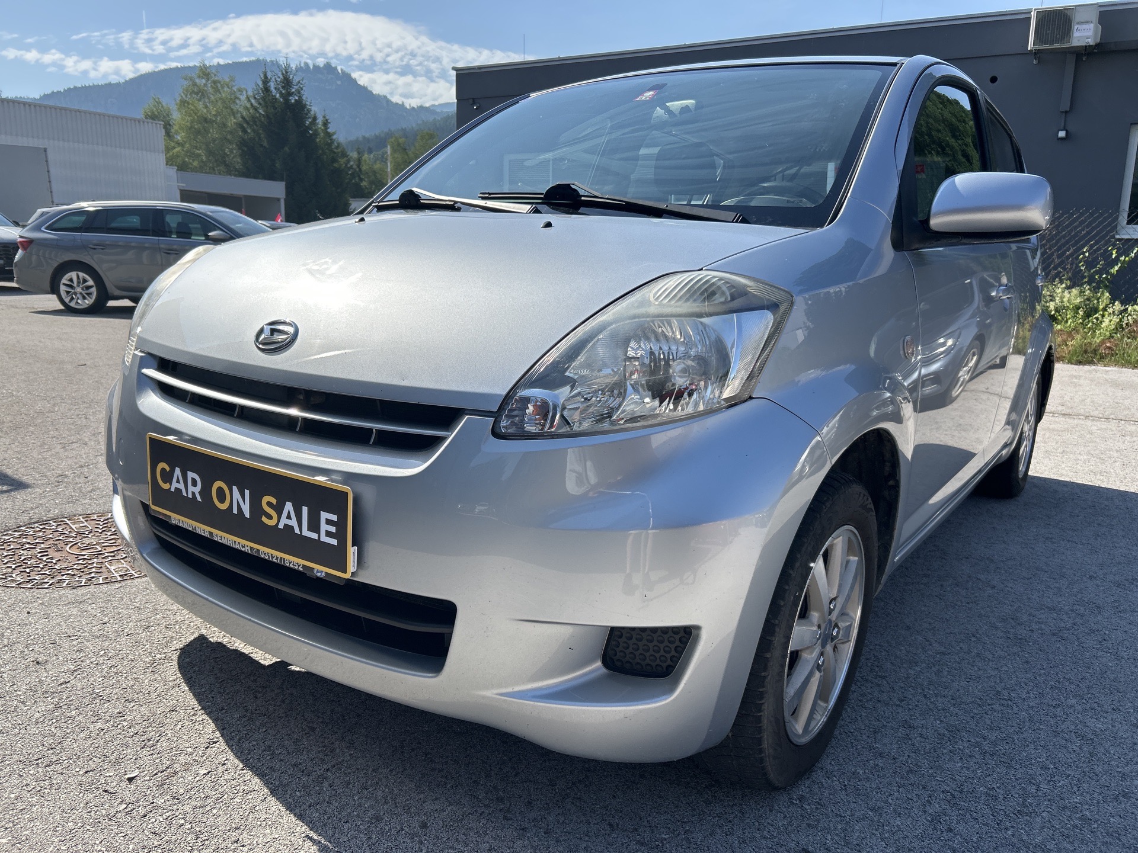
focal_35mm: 26
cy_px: 426
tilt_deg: -12.6
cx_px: 569
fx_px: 855
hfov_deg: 67.3
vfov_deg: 53.1
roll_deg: -0.2
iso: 50
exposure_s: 1/3704
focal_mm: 5.7
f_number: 1.5
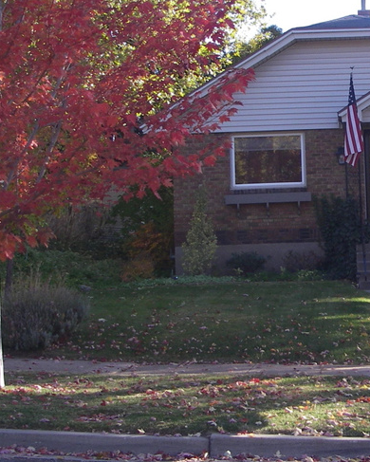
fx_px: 1067
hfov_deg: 19.1
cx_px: 374
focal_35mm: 78
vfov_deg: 24.4
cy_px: 224
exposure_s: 1/250
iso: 80
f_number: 3.3
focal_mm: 6.3
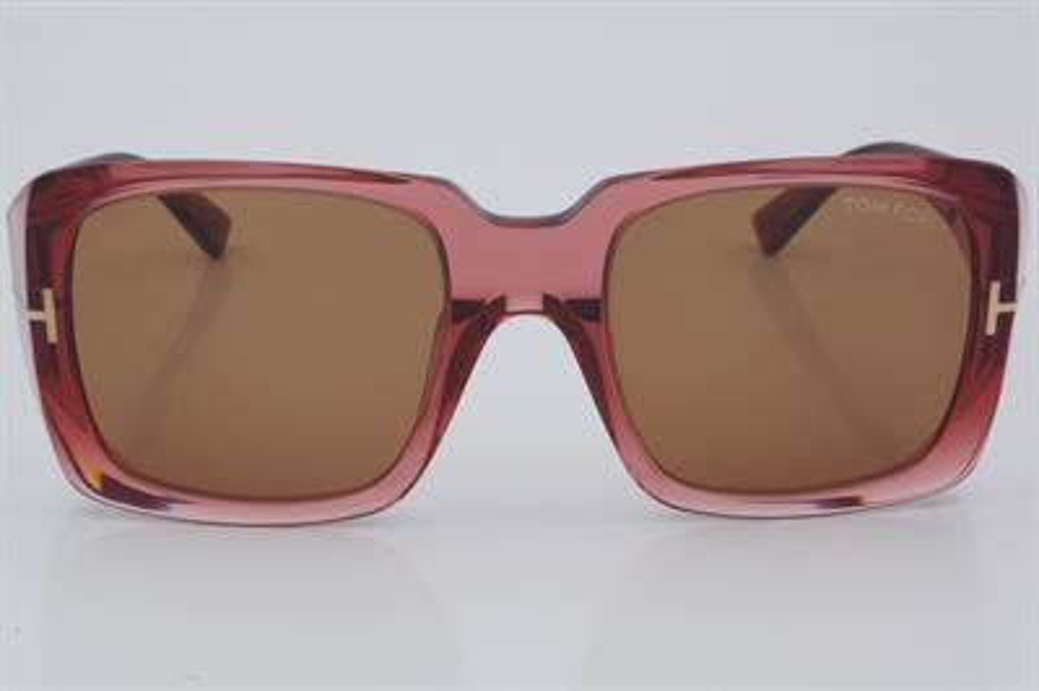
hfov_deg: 24.6
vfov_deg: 16.5
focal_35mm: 82
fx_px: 2379
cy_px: 346
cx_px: 520
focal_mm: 55
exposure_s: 1/4
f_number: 32
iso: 100
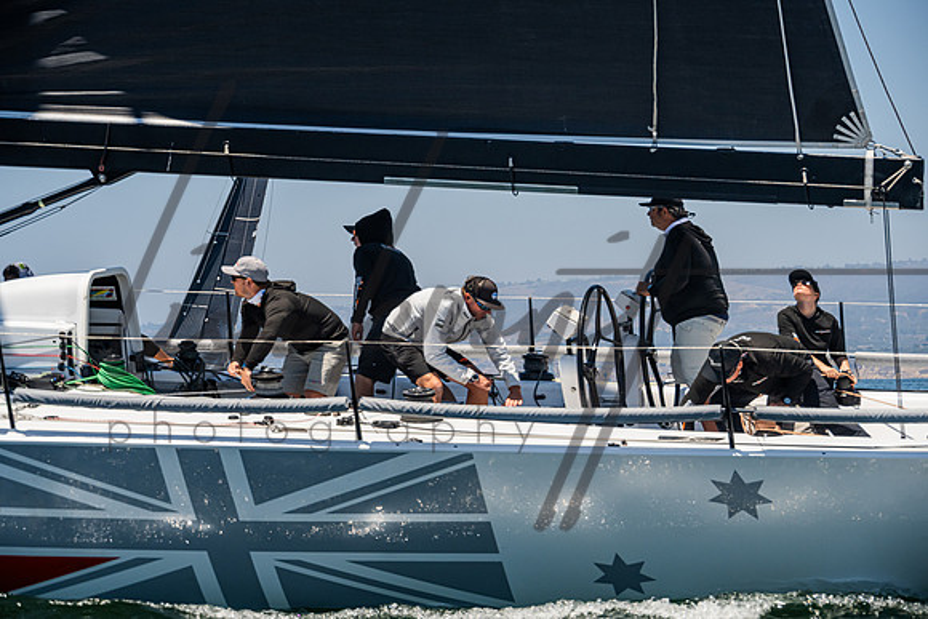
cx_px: 464
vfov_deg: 9.6
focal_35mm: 143
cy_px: 310
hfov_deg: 14.3
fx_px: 3692
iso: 500
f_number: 8
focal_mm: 140
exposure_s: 1/2500
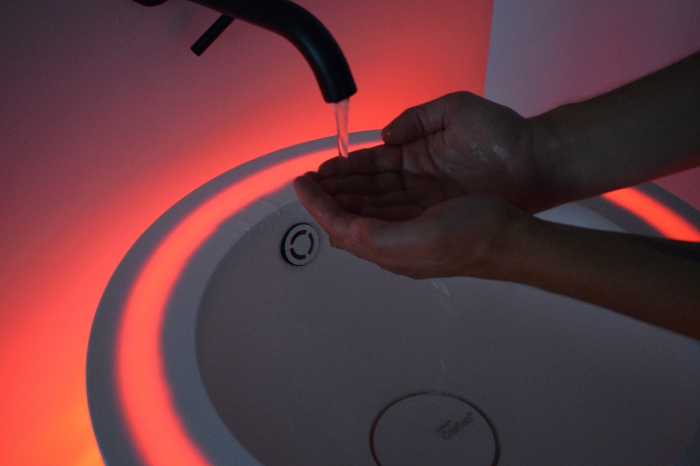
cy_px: 233
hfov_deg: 46.4
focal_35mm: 42
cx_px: 350
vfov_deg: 31.9
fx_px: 817
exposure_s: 1/50
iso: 3200
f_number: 4.2
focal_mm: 28
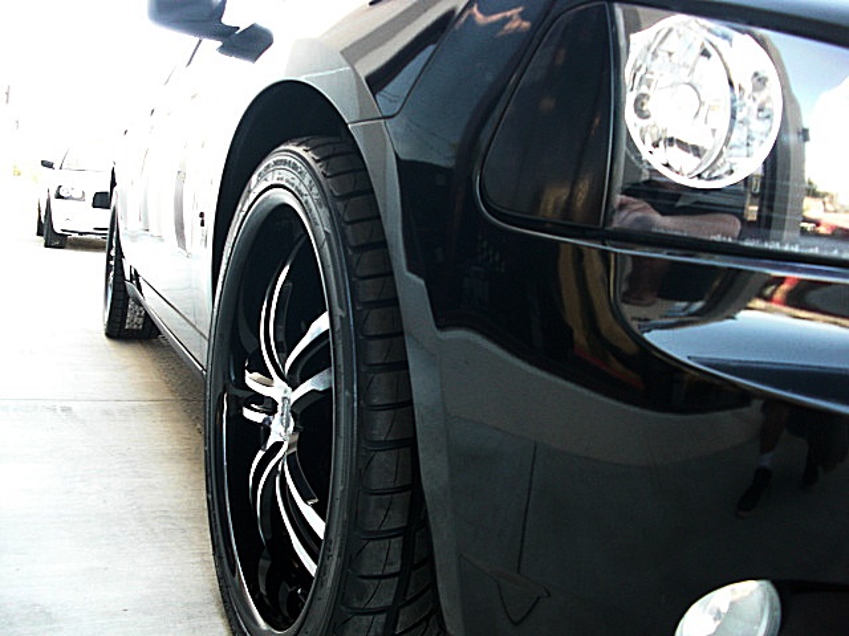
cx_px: 424
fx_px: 883
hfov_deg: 51.4
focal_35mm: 36
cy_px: 318
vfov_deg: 39.7
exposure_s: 1/80
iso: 200
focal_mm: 6.3
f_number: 2.8
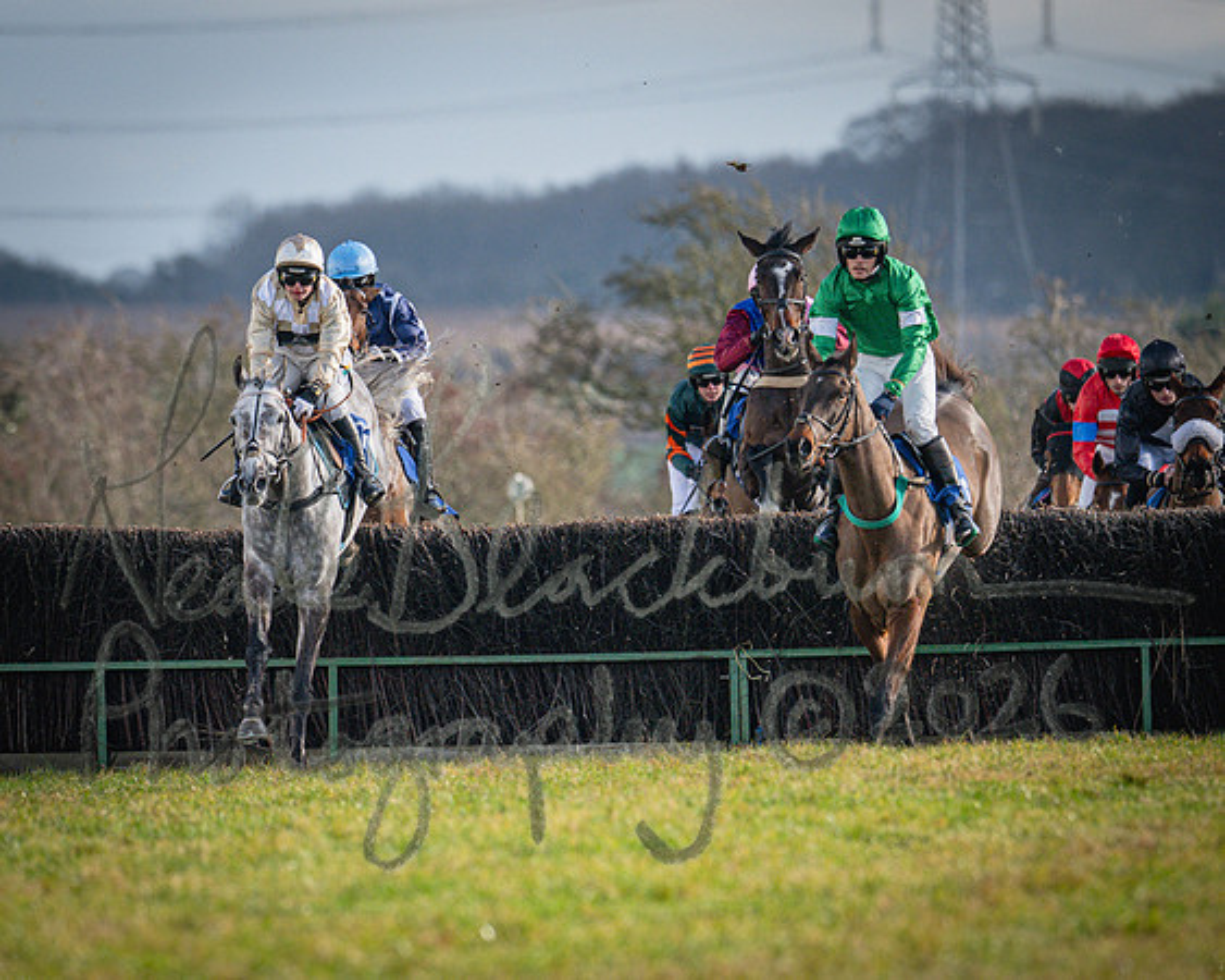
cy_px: 490
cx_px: 295
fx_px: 30981
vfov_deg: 1.8
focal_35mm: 855
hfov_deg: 2.3
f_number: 5
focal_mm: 400
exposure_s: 1/1600
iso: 400
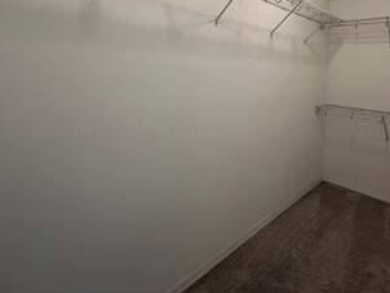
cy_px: 70
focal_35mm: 22
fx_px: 248
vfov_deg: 57.7
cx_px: 238
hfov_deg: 75.3
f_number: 2.2
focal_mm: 2.22
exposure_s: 1/120
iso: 160
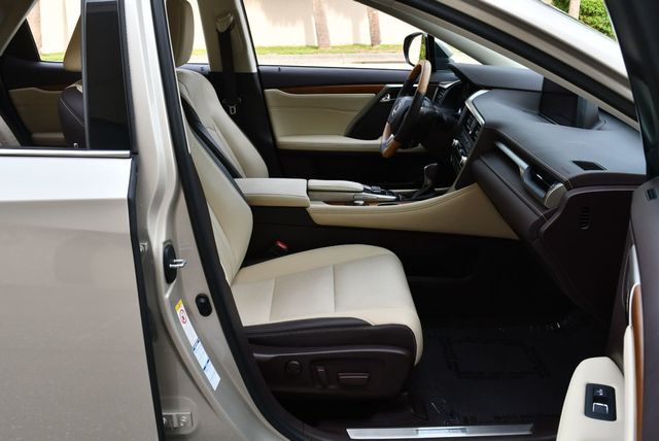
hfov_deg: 53.1
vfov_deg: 36.9
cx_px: 330
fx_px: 660
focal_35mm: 36
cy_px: 220
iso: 220
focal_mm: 18
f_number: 5.6
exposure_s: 1/250
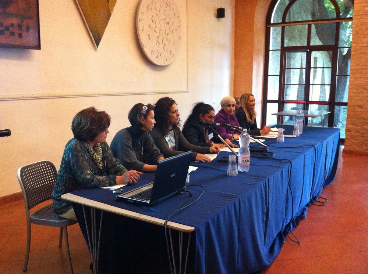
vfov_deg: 40.6
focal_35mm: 35
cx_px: 184
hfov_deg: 52.7
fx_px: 371
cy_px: 137
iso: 400
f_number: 2.8
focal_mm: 3.85
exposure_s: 1/15
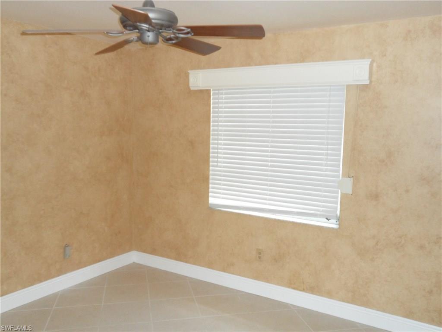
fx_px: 409
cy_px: 166
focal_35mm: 32
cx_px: 221
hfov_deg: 56.8
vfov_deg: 44.2
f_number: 3.7
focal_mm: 5.7
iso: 400
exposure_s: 1/45
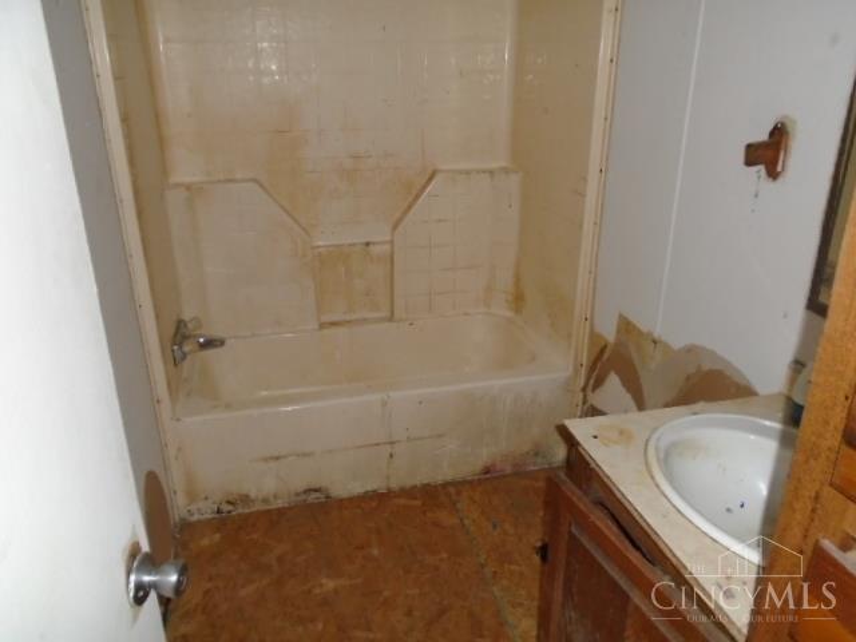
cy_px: 321
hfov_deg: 67.3
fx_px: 643
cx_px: 428
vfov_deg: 53.1
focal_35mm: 26
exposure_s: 1/30
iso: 320
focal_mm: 4.6
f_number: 3.2
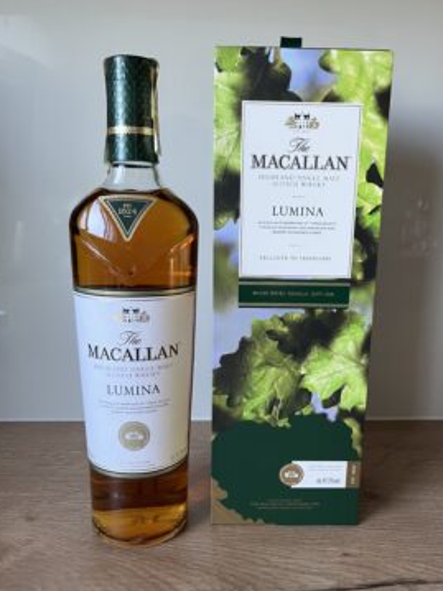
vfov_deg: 61.6
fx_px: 495
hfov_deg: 48.2
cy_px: 313
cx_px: 235
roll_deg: -0.7
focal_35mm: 29
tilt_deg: -14.1
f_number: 1.6
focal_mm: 5.1
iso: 125
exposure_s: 1/96
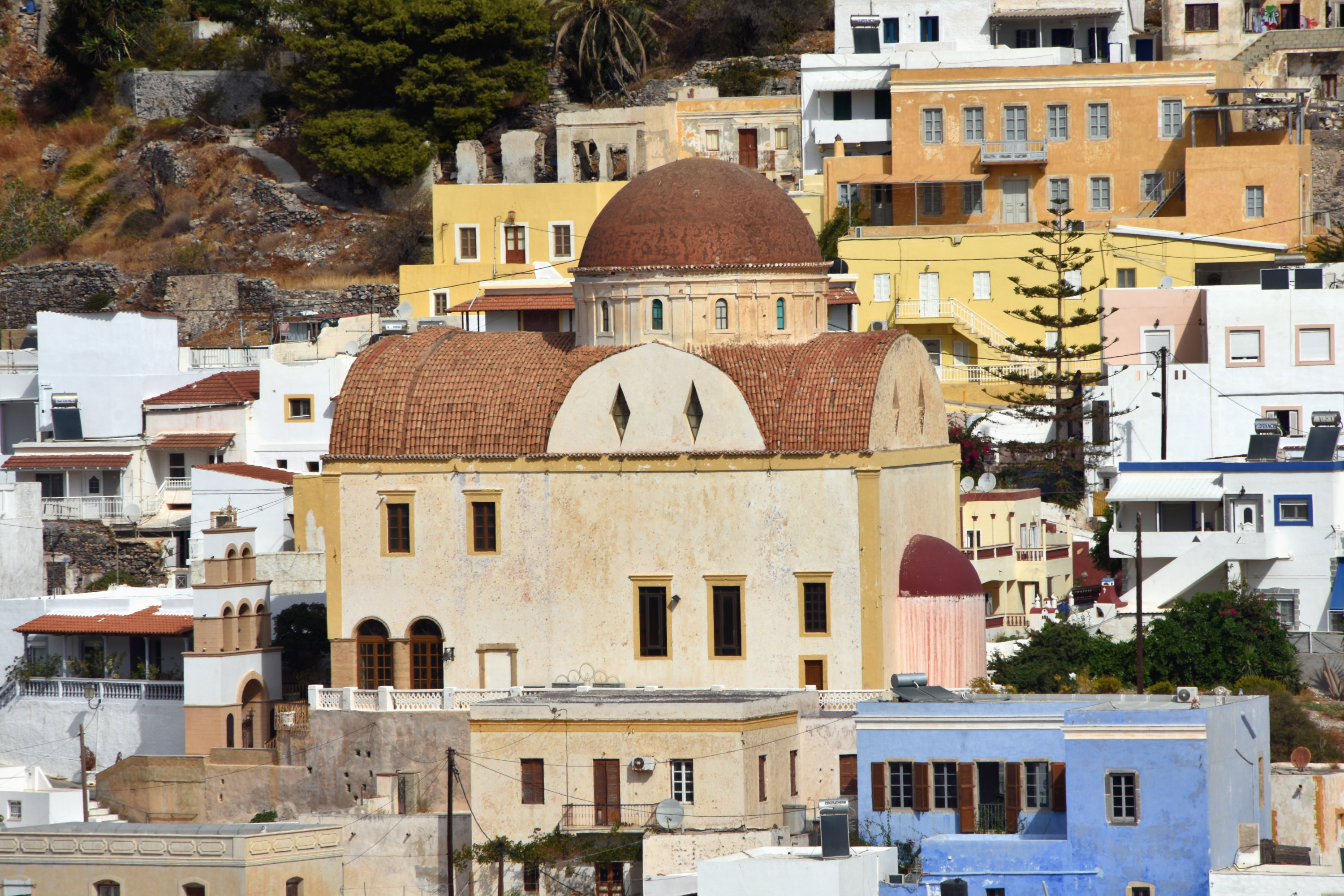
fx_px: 11199
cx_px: 672
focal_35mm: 300
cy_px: 448
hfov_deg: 6.9
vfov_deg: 4.6
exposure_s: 1/100
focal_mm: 200
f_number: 14
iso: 100
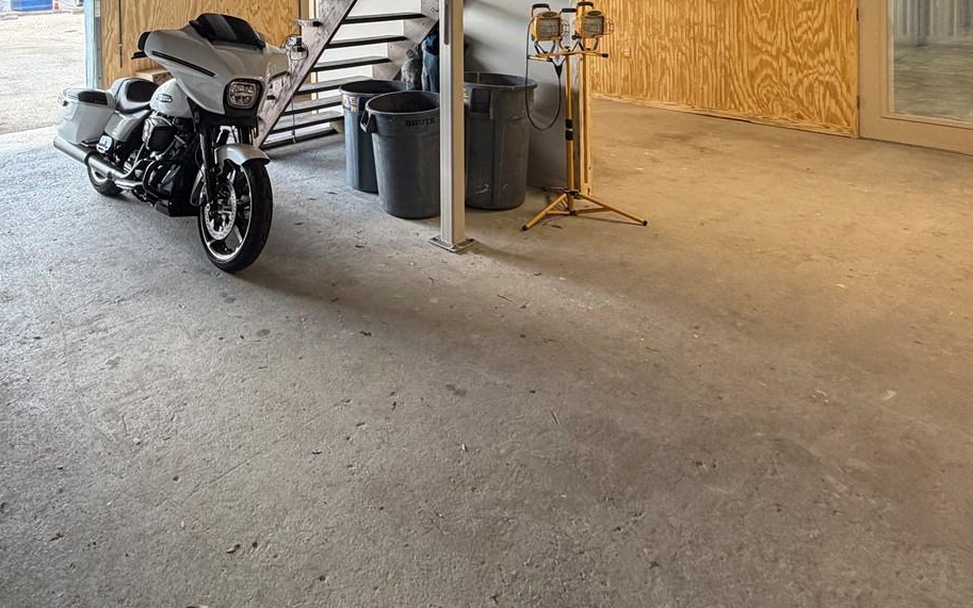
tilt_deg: -0.9
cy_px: -28
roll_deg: +1.7
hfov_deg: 68.7
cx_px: 337
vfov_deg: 40.4
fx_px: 690
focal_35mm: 26
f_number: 2.2
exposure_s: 1/120
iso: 160
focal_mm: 2.22
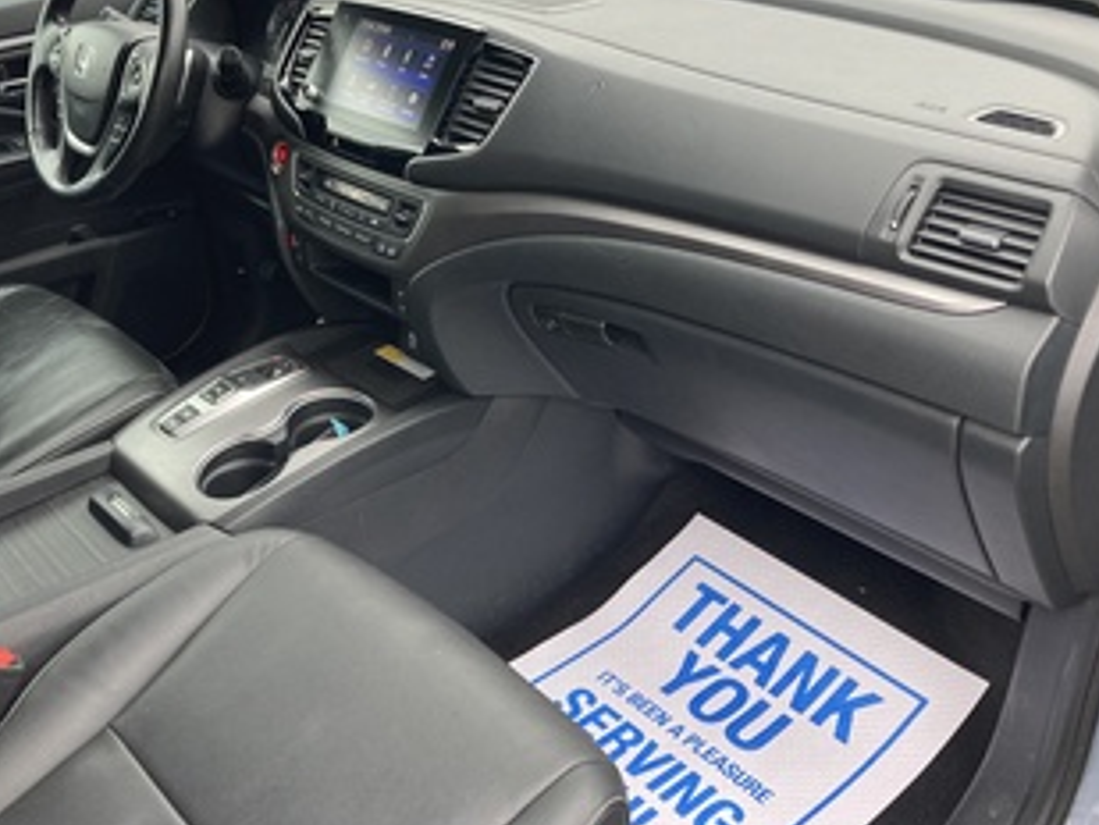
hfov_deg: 48.8
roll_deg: +2.7
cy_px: 304
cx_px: 473
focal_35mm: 38
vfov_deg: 37.5
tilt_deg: -27.1
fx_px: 1207
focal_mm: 3.99
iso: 50
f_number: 1.8
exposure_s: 1/121
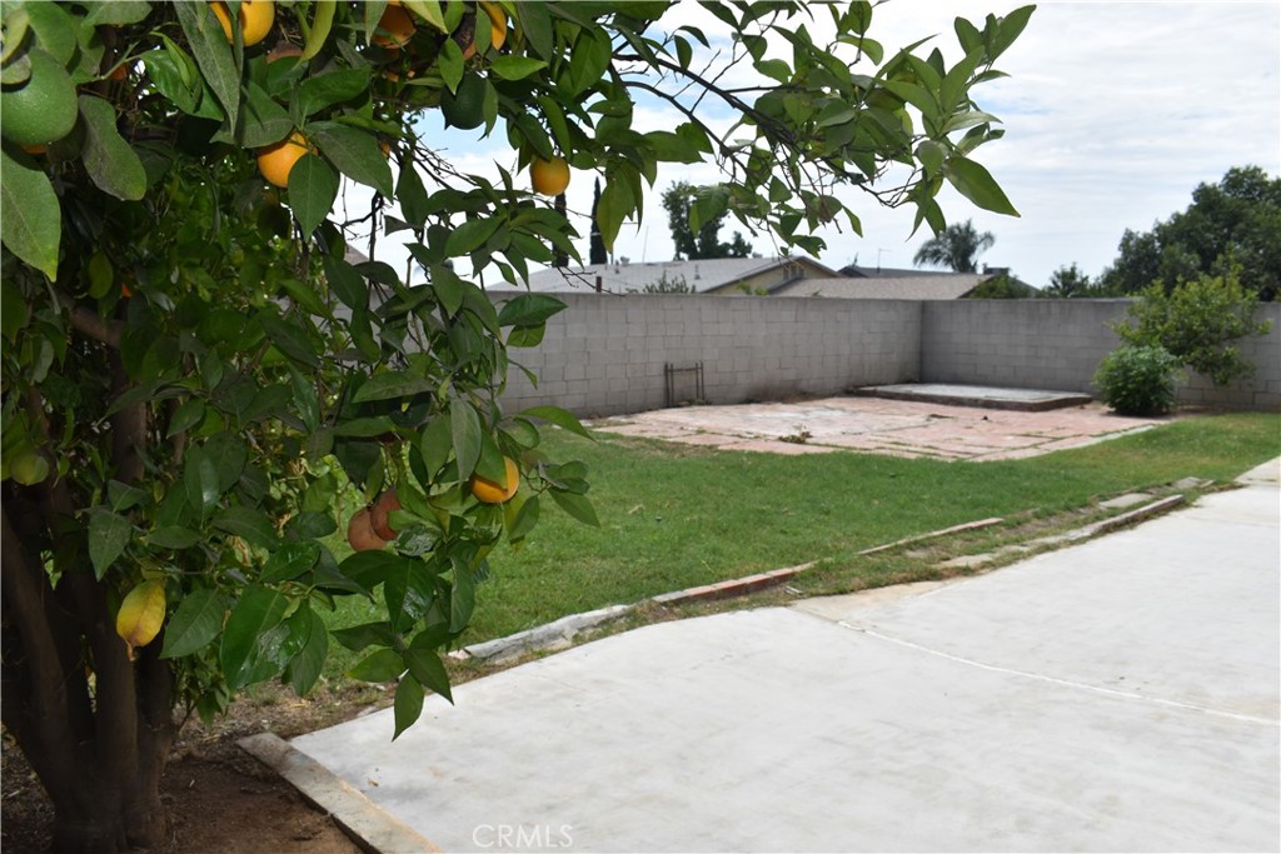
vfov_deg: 43.6
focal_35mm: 30
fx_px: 1068
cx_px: 640
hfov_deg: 61.9
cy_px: 427
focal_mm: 20
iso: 100
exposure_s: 1/200
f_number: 10
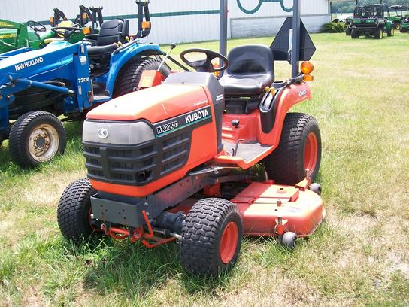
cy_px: 154
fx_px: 425
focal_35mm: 36
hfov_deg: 51.4
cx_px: 204
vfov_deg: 39.7
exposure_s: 1/400
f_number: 2.7
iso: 80
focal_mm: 6
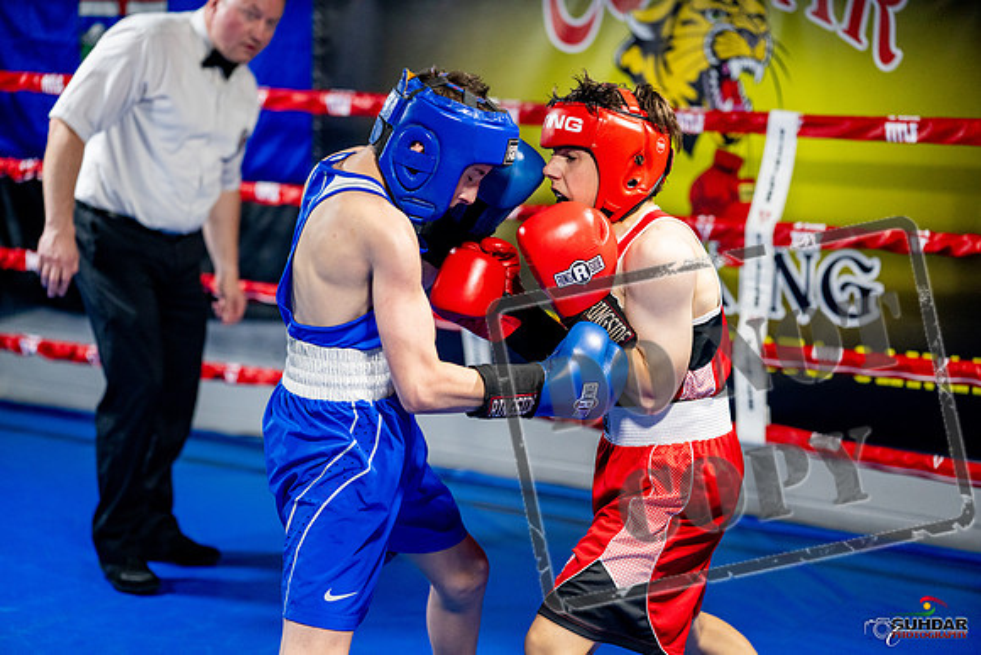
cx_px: 490
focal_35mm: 74
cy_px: 328
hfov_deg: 27.3
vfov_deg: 18.4
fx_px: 2017
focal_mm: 74
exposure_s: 1/1000
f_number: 2
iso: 4000
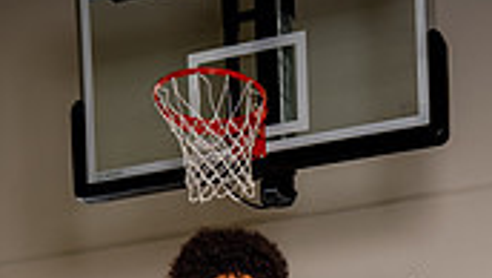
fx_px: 1031
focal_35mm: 79
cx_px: 400
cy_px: 608
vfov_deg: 12.8
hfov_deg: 26.3
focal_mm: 28.8
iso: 640
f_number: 7.1
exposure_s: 1/200
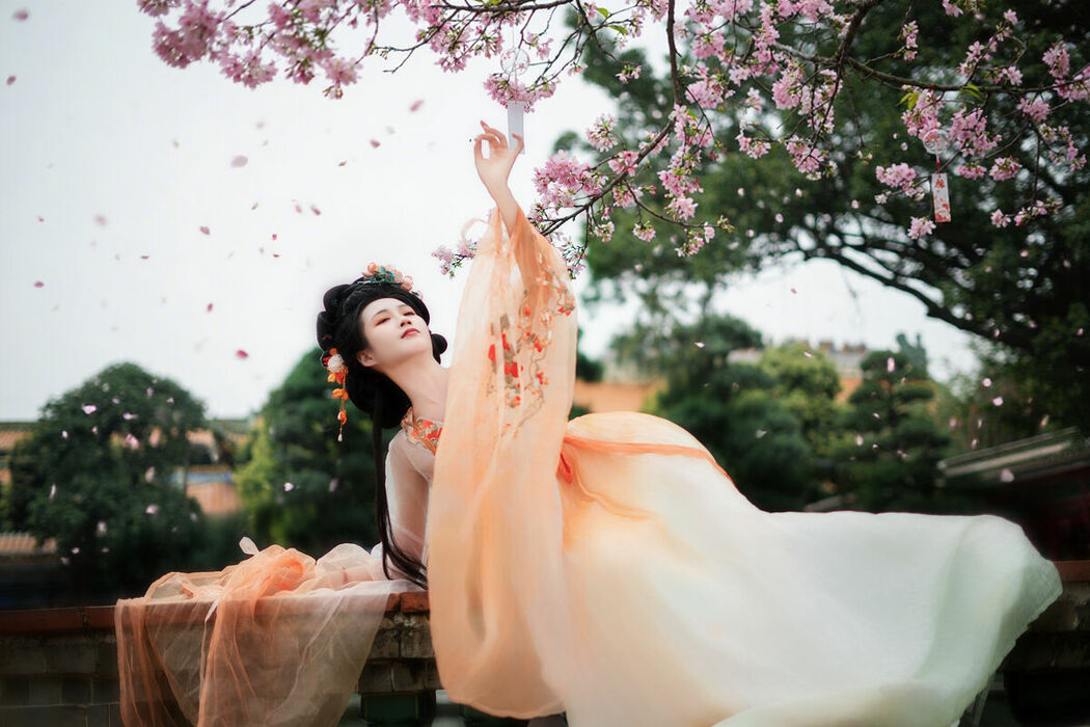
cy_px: 364
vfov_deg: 27.0
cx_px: 545
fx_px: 1514
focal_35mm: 50
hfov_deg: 39.6
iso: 100
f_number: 1.8
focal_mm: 50
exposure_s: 1/320
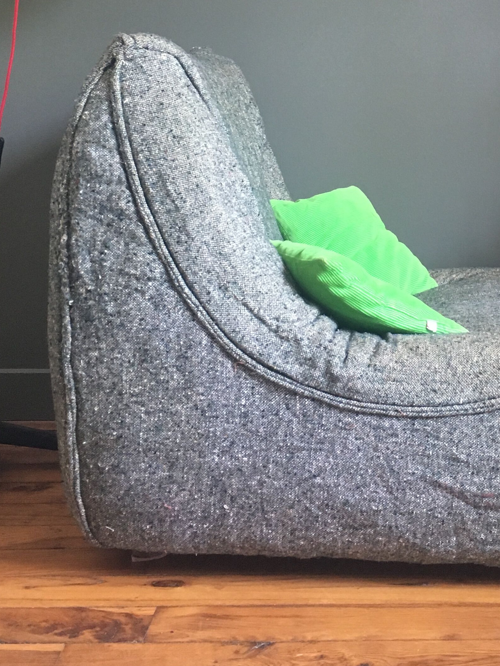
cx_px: 365
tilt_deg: +1.6
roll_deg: +0.0
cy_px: 107
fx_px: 1059
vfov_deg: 33.6
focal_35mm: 55
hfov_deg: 26.3
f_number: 2.2
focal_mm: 4.15
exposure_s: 1/33
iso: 160
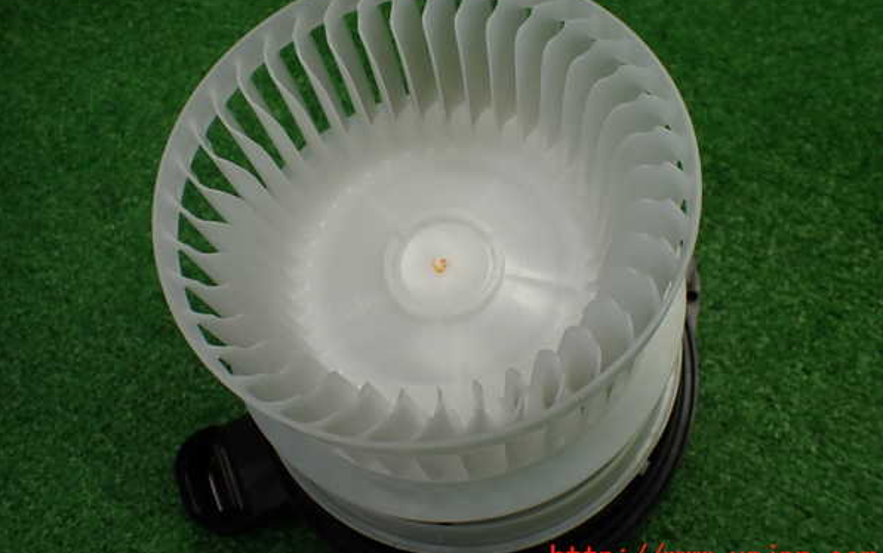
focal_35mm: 32
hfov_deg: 59.6
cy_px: 245
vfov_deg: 39.4
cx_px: 440
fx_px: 770
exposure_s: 1/125
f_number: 2.3
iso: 200
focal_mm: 5.4
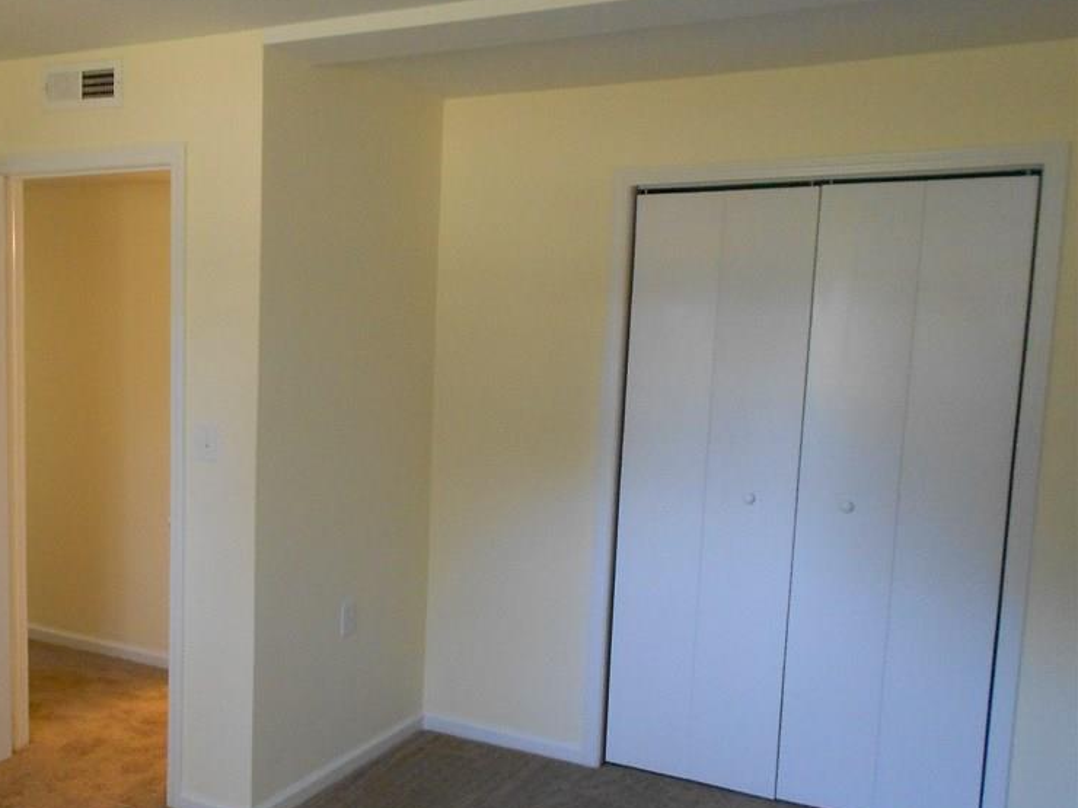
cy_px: 456
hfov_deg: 50.2
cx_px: 334
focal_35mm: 36
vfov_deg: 39.6
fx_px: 1121
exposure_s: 1/30
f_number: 3.2
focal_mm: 4.6
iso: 400
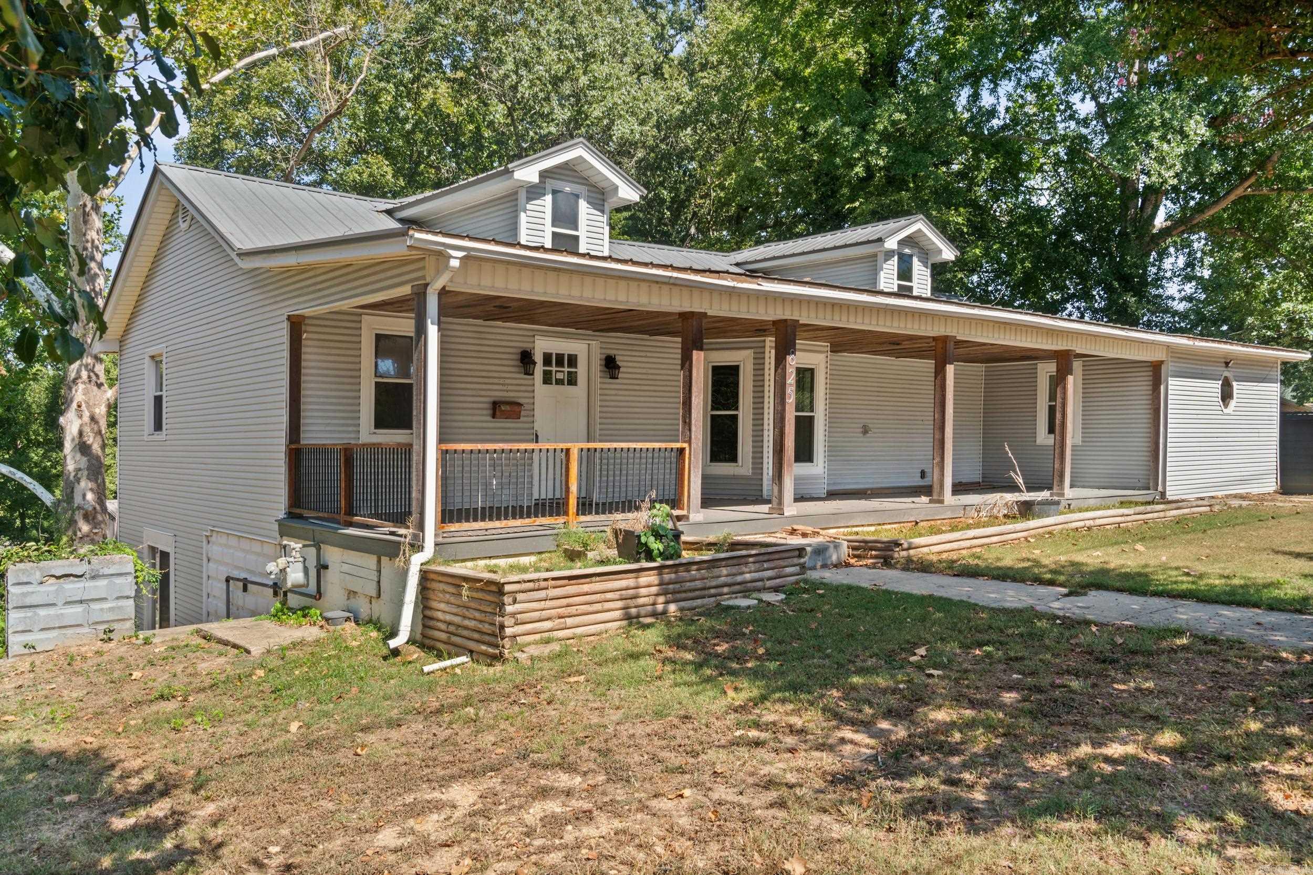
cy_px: 438
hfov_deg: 67.4
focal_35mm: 27
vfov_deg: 47.9
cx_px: 656
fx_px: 985
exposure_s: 1/80
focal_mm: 18
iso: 250
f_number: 9
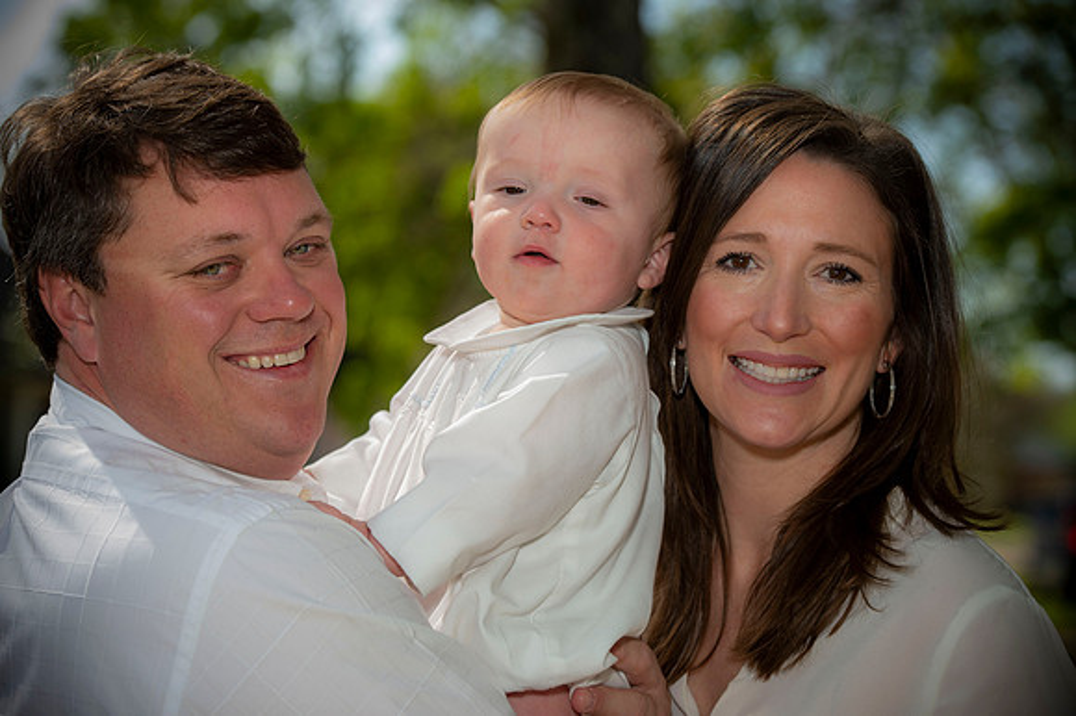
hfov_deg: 20.4
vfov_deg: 13.7
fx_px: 2987
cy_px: 358
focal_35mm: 100
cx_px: 538
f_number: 5
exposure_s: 1/250
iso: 50
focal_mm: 100
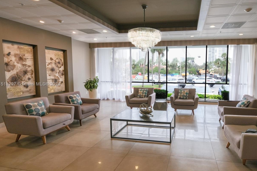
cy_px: 84
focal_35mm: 20
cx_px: 163
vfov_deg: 61.9
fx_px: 143
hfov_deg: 82.1
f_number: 4.5
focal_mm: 10
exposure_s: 1/100
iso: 250
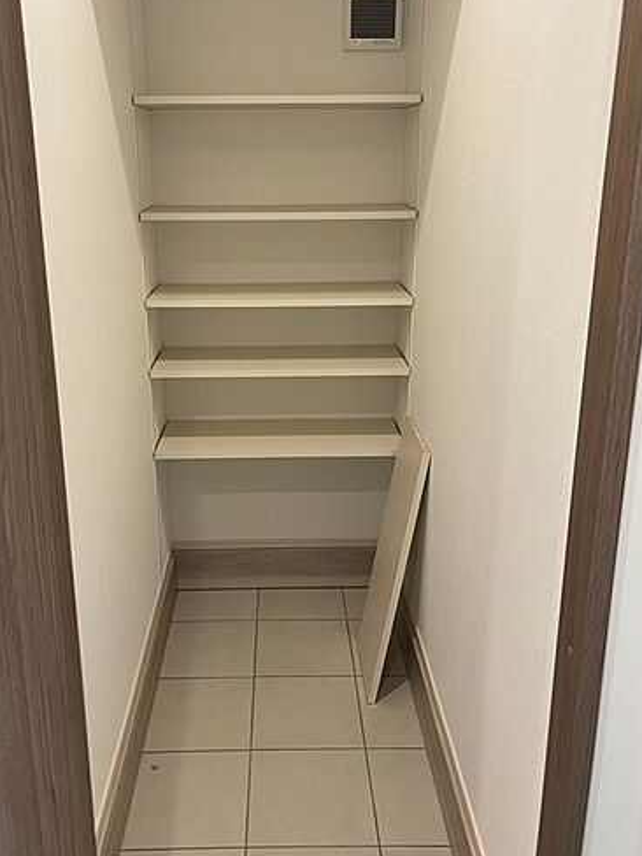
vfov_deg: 56.7
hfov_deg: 44.1
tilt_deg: -16.5
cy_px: 375
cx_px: 295
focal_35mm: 32
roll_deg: -0.3
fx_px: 791
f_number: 1.6
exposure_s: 1/47
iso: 64
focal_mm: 5.96
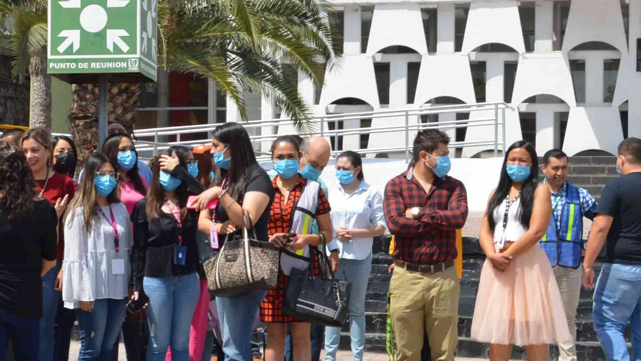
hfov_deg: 25.3
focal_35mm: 83
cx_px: 155
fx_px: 1411
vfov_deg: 14.6
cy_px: 186
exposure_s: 1/200
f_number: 9
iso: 100
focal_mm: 22
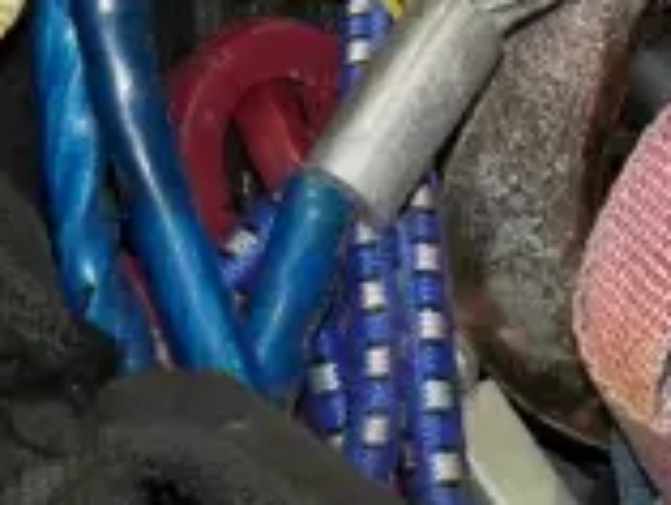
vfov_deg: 4.1
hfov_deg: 5.4
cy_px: -186
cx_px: 98
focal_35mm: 366
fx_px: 7100
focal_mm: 28
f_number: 5.6
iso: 3200
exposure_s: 1/125
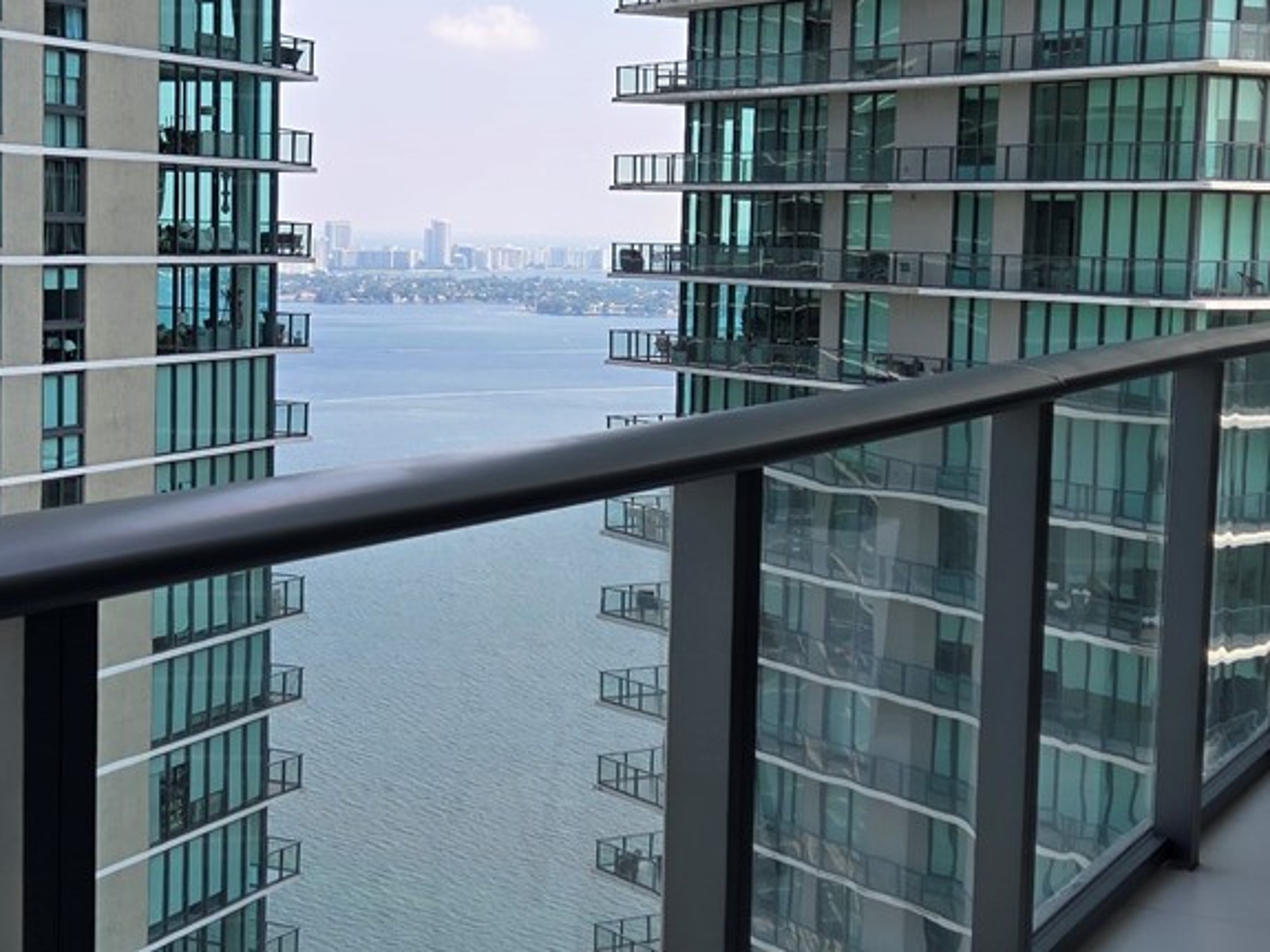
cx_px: 440
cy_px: 442
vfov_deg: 22.9
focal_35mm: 64
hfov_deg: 30.1
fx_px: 2348
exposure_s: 1/1173
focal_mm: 5.4
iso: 25
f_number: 1.8
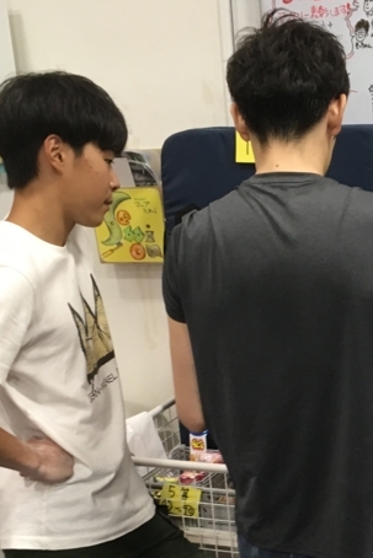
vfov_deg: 28.9
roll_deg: +0.8
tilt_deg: -20.7
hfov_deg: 19.5
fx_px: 1056
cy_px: 457
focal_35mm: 68
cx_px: 363
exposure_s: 1/30
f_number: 2.2
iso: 80
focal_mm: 4.15
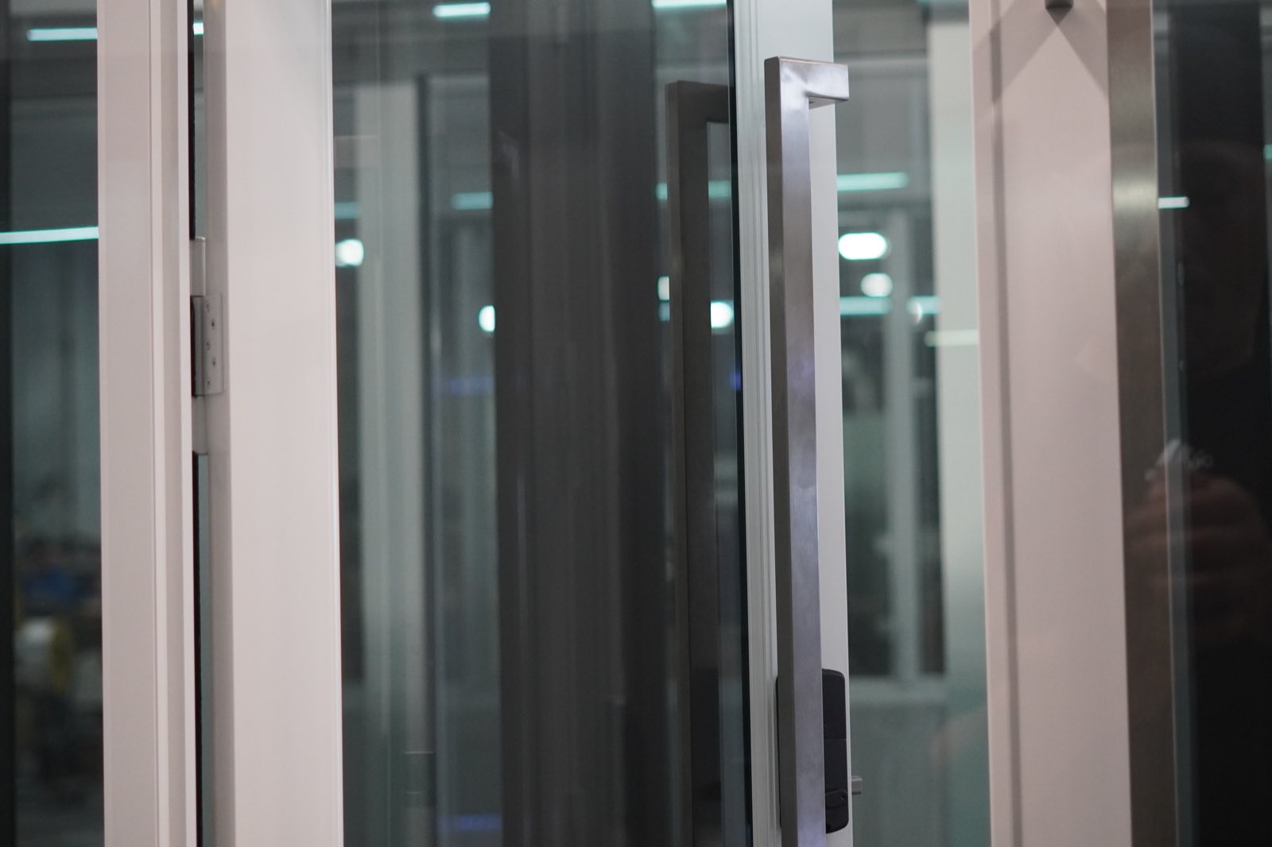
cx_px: 636
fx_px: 2649
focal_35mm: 75
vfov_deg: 18.2
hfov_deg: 27.0
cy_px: 424
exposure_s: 1/160
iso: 1600
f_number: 2
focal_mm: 50
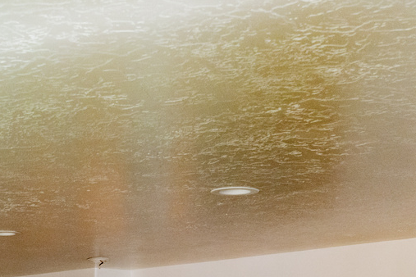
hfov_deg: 20.1
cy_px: 444
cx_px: -38
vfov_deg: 13.2
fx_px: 1121
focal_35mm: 97
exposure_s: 1/100
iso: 1600
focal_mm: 24
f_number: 4.5
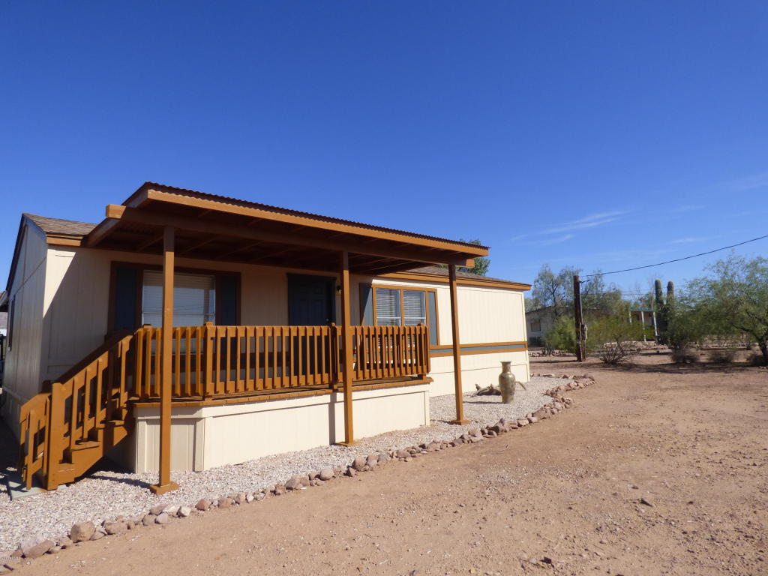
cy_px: 288
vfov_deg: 66.0
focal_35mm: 20
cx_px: 384
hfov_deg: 81.7
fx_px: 444
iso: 100
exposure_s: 1/2000
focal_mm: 3.58
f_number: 3.2
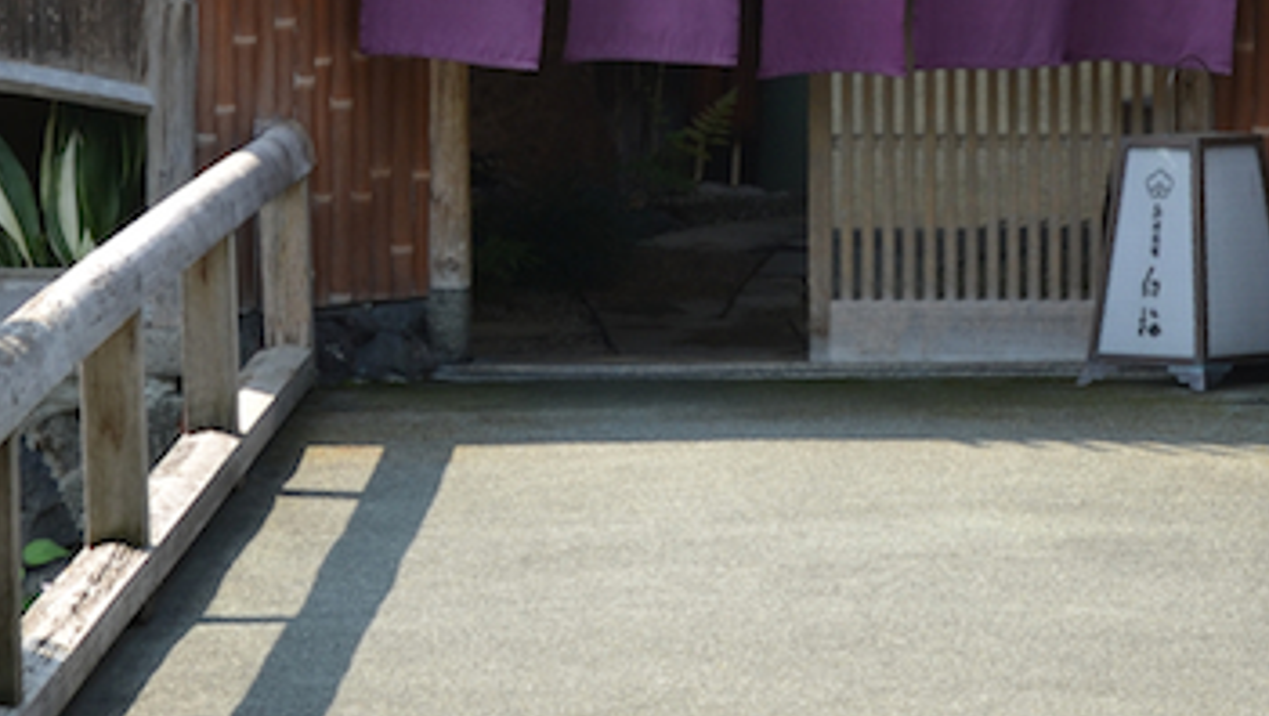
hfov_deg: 9.9
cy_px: -392
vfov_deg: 5.5
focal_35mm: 218
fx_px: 7340
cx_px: 886
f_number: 5.6
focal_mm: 50
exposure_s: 1/125
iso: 100
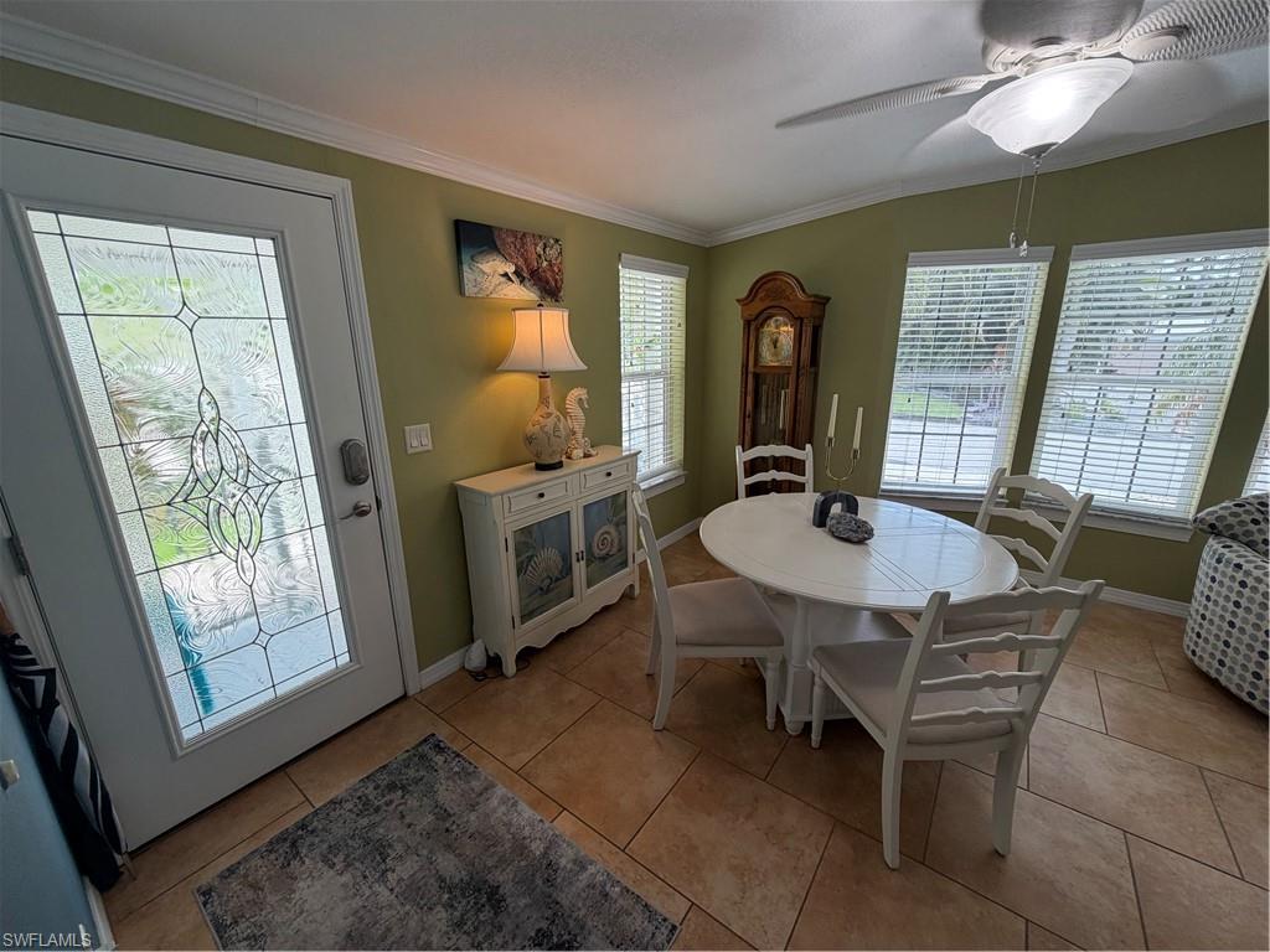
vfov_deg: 85.7
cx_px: 635
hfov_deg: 102.1
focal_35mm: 14
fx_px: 514
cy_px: 476
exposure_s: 1/120
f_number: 2.2
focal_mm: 2.22
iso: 100
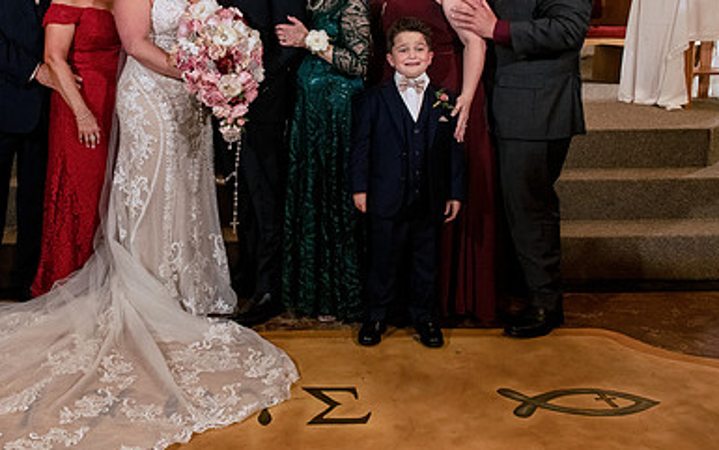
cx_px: 220
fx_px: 843
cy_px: 120
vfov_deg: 29.5
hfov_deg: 45.3
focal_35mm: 43
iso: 3200
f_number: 5.6
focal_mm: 28
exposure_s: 1/160
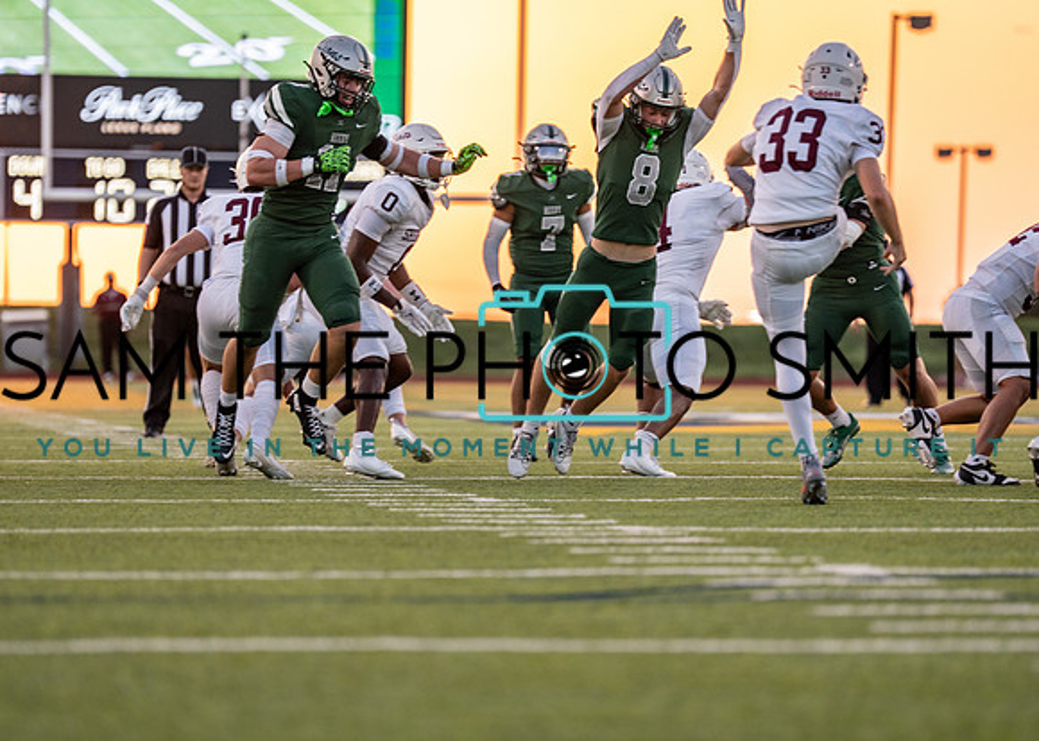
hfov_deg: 8.0
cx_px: 479
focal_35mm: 251
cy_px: 441
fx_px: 7415
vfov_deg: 5.7
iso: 640
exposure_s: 1/1250
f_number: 2.8
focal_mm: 200
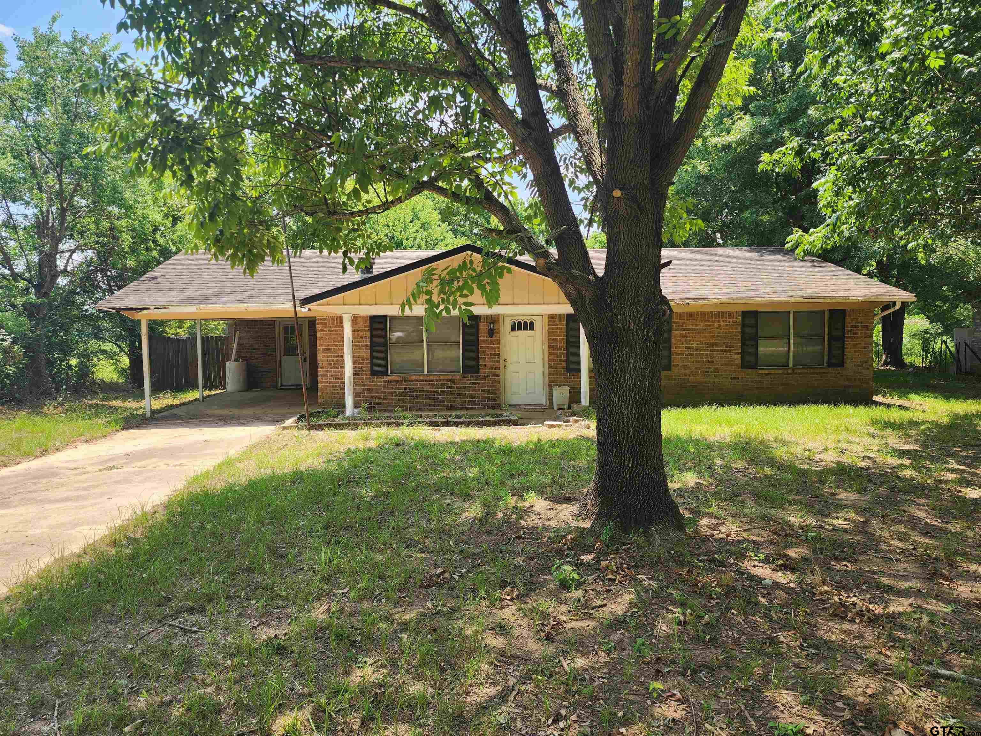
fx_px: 652
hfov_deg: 73.9
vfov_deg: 58.9
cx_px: 490
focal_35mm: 23
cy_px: 368
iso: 12
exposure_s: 1/270
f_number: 1.8
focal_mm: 6.4
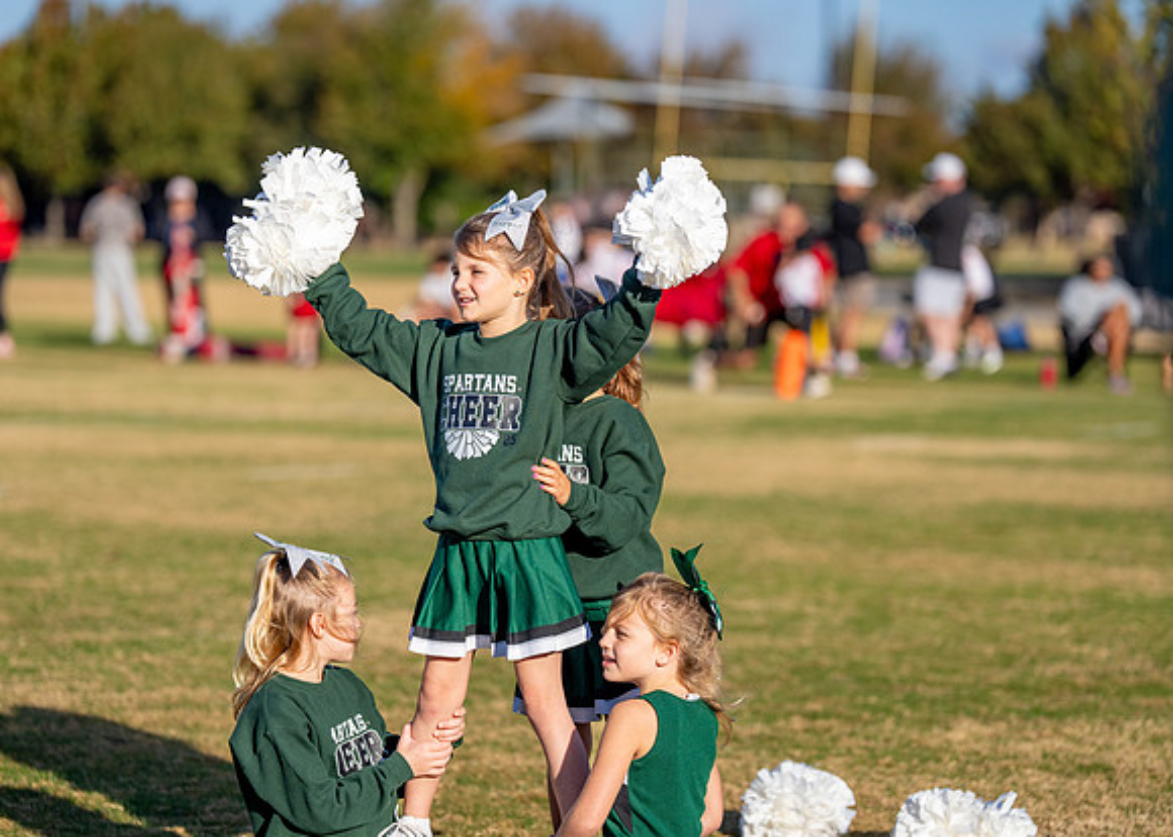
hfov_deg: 13.3
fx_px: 5023
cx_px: 549
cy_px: 424
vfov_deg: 9.5
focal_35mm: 151
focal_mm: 136
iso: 250
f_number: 2.8
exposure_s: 1/4000
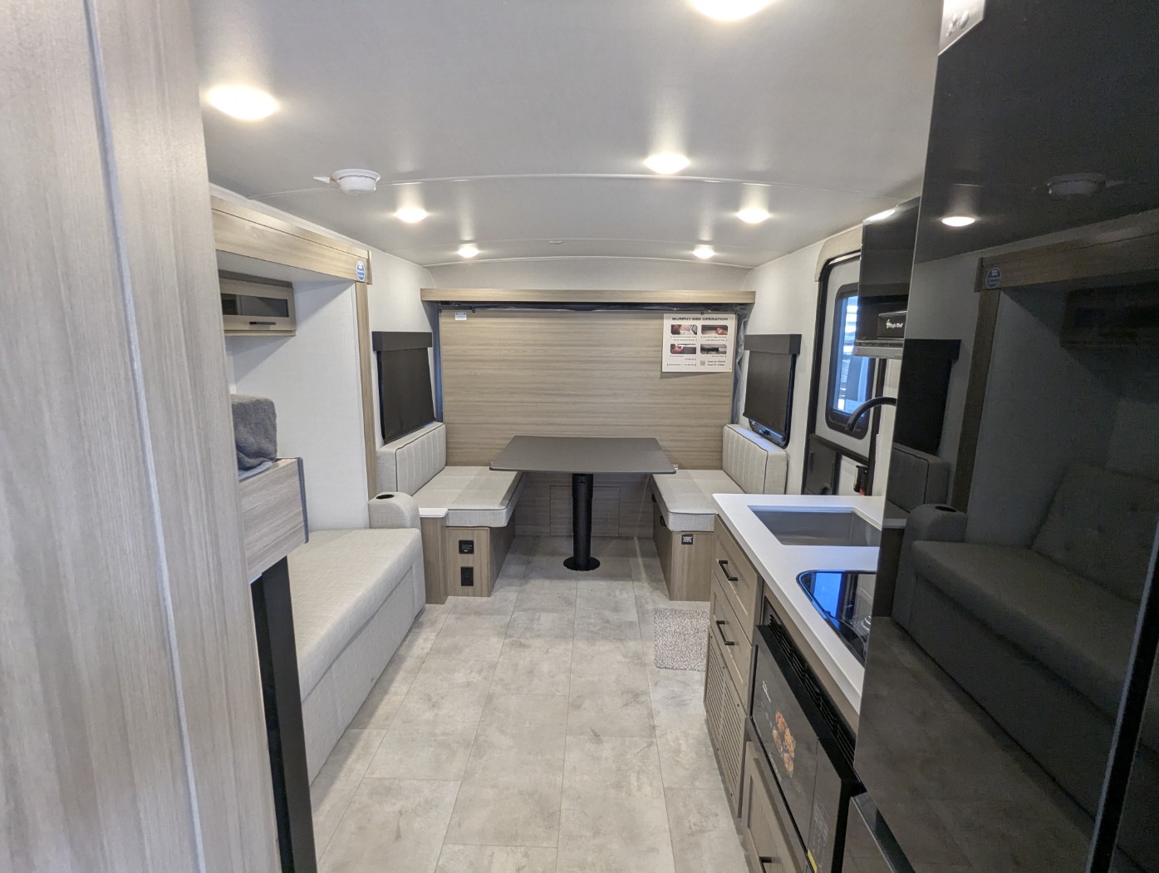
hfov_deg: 94.4
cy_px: 436
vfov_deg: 78.2
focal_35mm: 16
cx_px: 580
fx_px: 536
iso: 148
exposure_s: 1/51.8
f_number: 2.2
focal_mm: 2.35
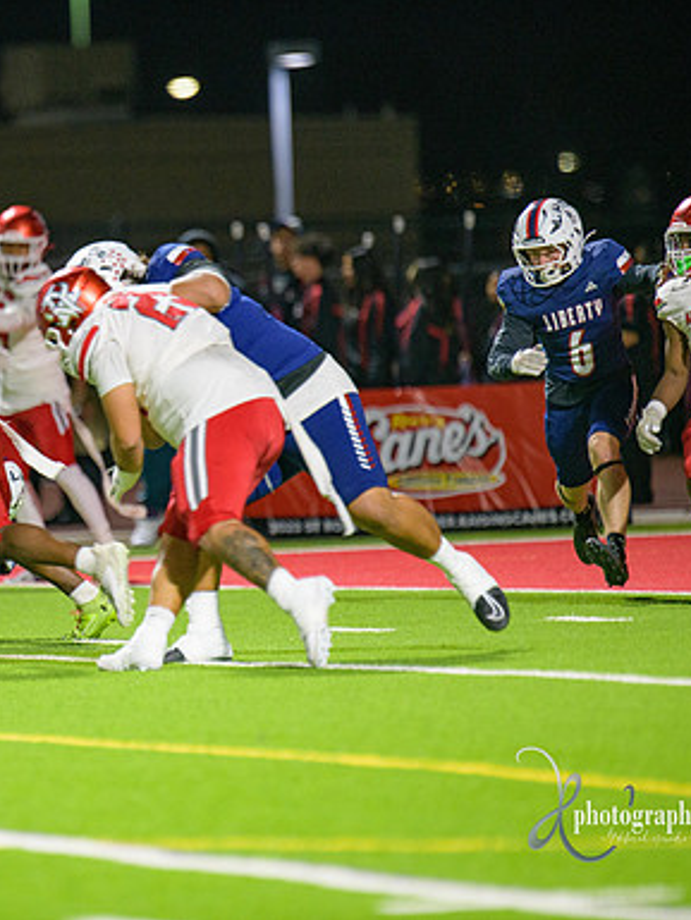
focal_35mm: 435
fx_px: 11571
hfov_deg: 3.4
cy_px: 460
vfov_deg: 4.6
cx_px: 79
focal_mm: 300
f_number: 2.8
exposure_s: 1/250
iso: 2000
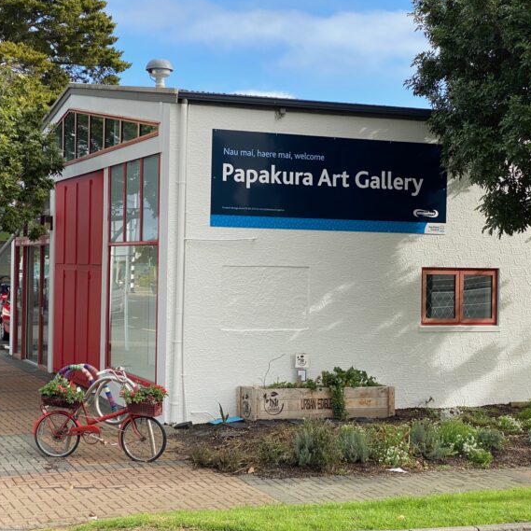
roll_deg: -0.7
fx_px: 1076
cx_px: 215
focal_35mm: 62
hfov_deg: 27.7
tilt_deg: -0.1
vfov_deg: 27.7
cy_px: 263
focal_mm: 6
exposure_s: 1/773
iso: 20
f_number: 2
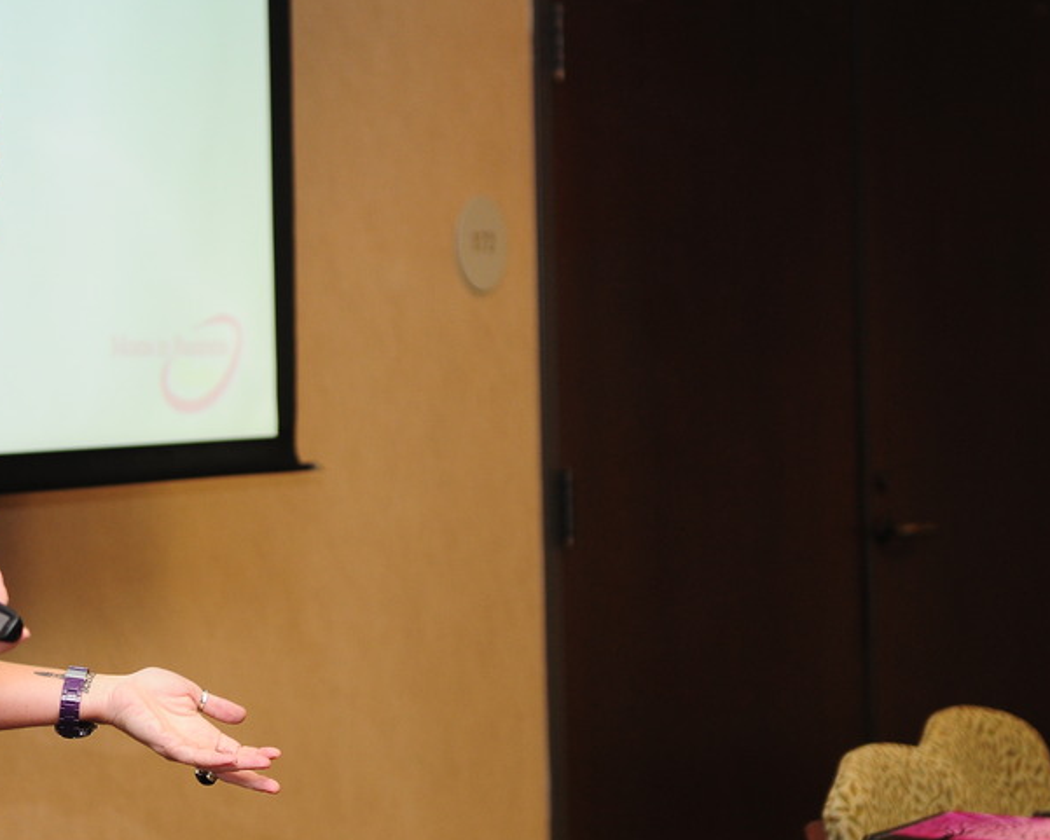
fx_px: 4476
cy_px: 334
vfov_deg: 10.7
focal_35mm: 144
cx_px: 297
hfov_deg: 13.3
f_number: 2.8
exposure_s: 1/125
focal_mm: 70
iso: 400
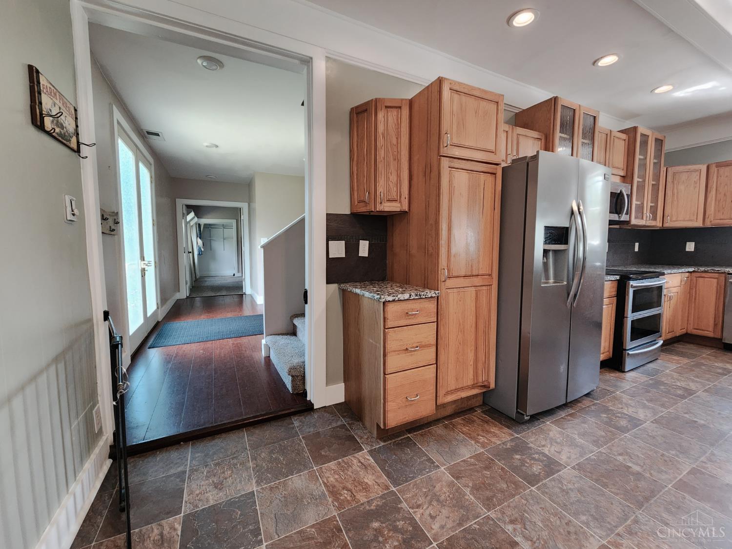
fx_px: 275
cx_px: 366
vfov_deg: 89.9
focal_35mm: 13
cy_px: 274
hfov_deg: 106.2
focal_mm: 2.2
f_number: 2.2
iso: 250
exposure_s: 1/60
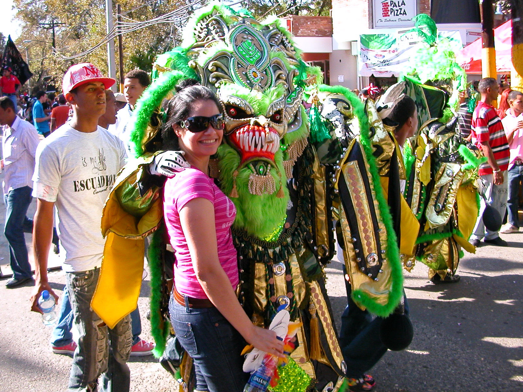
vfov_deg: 38.7
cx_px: 262
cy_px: 196
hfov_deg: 50.1
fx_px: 559
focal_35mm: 37
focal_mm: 5.6
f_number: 2.7
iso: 100
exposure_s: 1/347
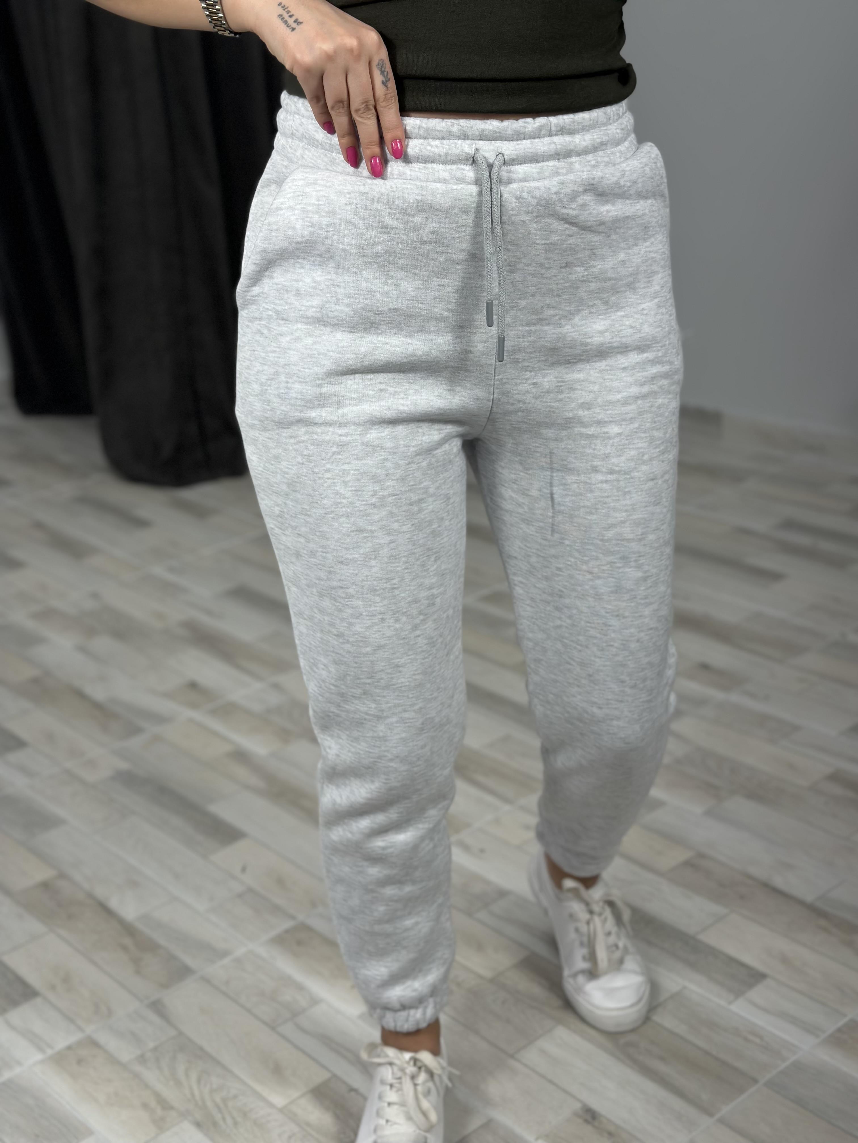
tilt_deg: -42.3
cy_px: 572
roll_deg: +5.9
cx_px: 429
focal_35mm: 48
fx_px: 1586
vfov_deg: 39.7
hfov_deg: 30.3
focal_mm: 6.86
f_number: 1.78
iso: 64
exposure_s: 1/135
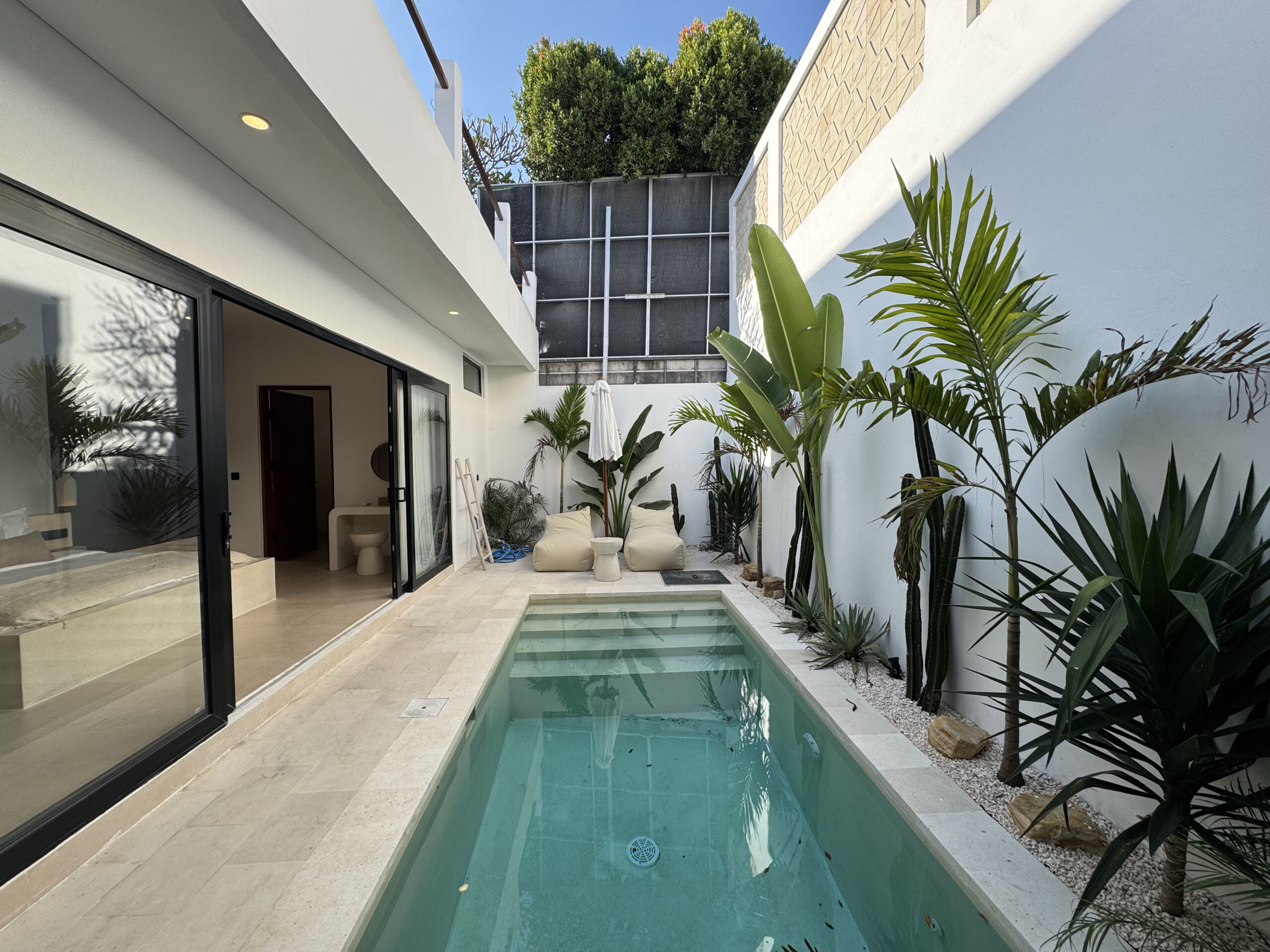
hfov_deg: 102.1
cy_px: 476
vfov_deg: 85.7
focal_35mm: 14
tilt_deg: -2.3
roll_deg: +0.4
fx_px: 514
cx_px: 635
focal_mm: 2.22
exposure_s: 1/518
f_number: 2.2
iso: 40
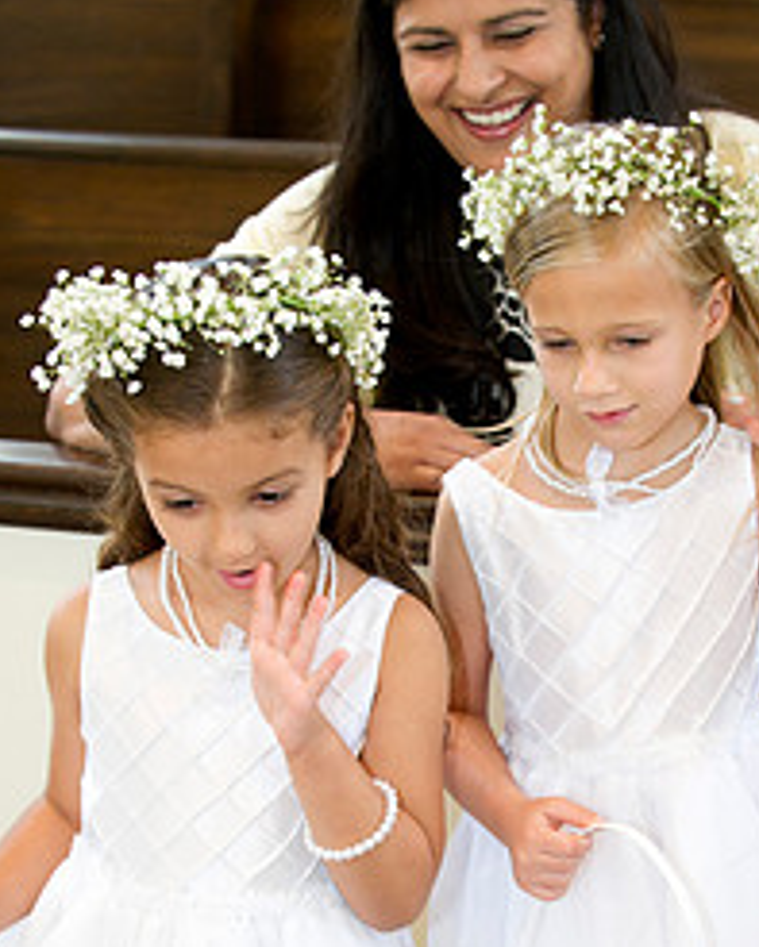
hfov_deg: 12.8
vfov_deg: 15.9
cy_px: 728
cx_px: 495
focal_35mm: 120
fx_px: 3367
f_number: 4
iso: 800
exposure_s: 1/100
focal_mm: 70
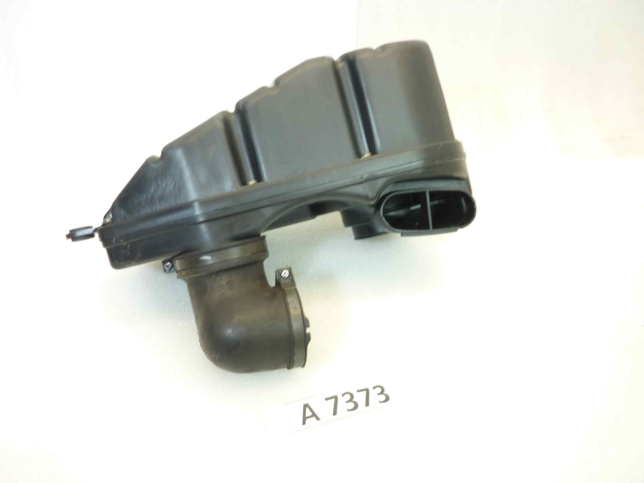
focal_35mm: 25
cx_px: 322
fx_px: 465
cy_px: 242
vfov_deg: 54.9
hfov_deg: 69.4
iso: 80
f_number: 3.3
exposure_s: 1/13
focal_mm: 4.1
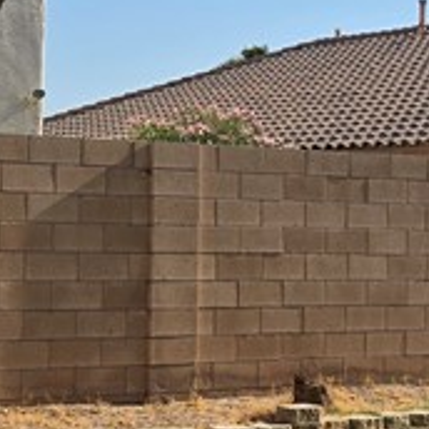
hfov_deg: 14.4
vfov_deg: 14.4
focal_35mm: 121
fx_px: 1697
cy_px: 287
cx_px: 314
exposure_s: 1/2614
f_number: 1.8
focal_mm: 5.4
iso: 25
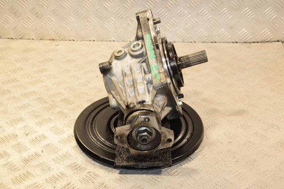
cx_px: 142
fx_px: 473
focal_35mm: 60
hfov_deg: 33.4
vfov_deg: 22.6
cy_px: 94
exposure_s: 1/200
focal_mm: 40
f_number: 6.3
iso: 800
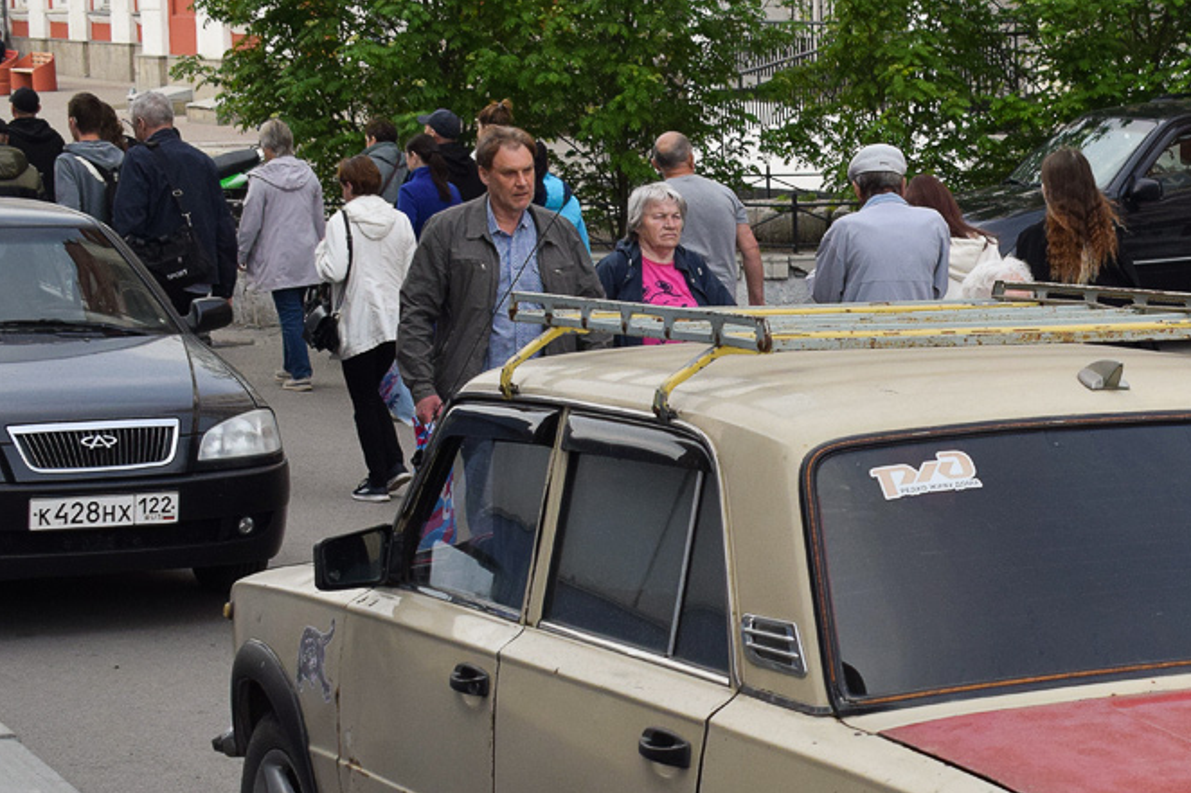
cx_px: 998
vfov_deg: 15.5
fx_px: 2877
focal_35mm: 87
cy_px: 683
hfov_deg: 23.0
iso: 800
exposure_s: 1/1000
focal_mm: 32
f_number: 7.1
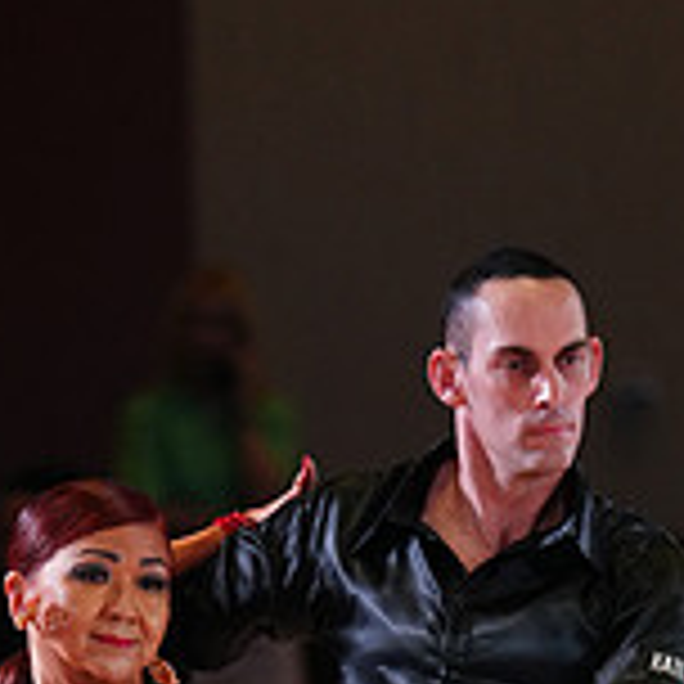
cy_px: 1071
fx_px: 13637
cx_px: 335
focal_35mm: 610
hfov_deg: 2.9
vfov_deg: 2.9
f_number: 2.8
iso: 2000
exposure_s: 1/400
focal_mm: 188
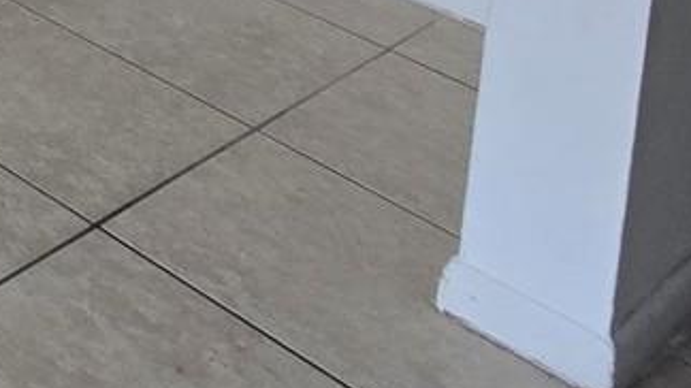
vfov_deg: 11.6
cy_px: -710
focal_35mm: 70
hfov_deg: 15.8
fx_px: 1282
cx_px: -919
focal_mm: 2.2
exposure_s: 1/60
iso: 64
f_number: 2.2
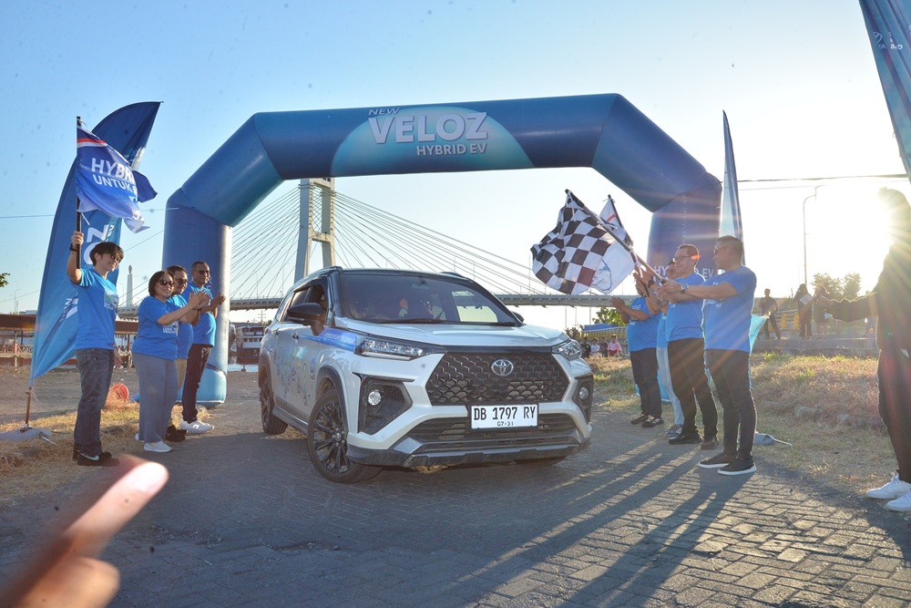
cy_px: 304
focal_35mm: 28
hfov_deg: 65.5
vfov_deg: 46.4
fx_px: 709
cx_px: 456
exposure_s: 1/320
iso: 800
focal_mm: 28
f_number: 14
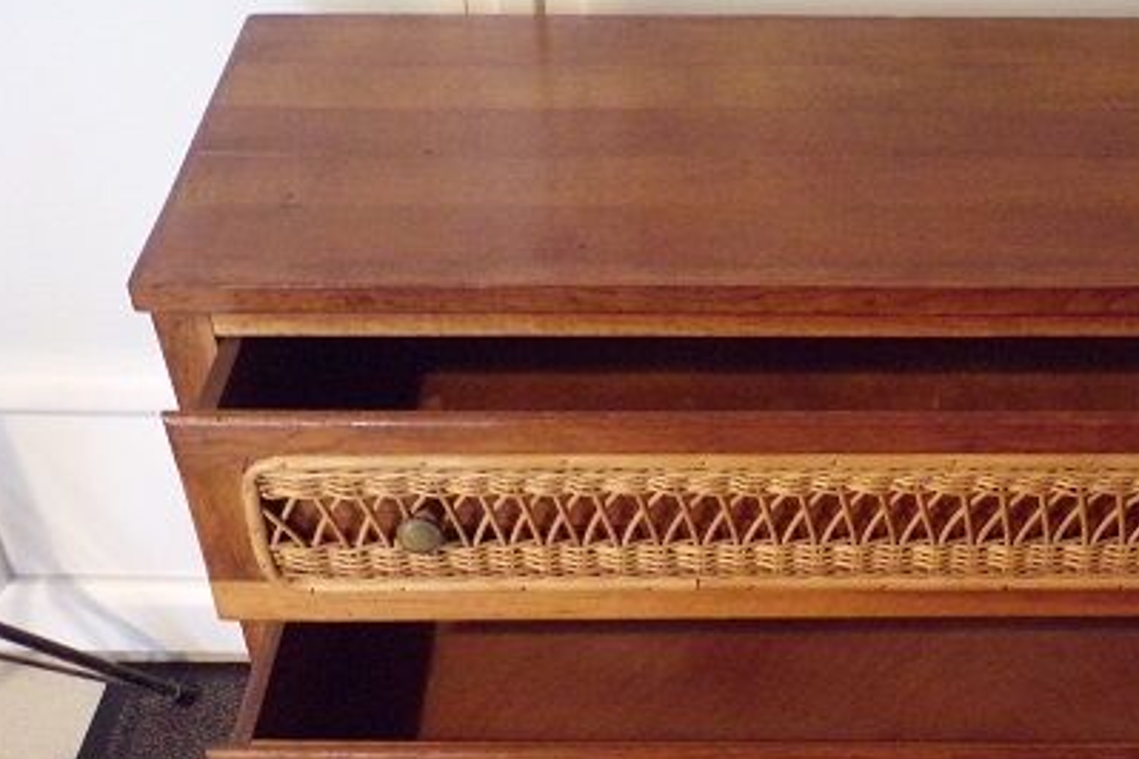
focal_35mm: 50
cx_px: 794
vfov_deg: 26.6
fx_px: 1582
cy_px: 571
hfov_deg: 39.0
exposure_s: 1/6
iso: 800
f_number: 3.2
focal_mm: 5.8
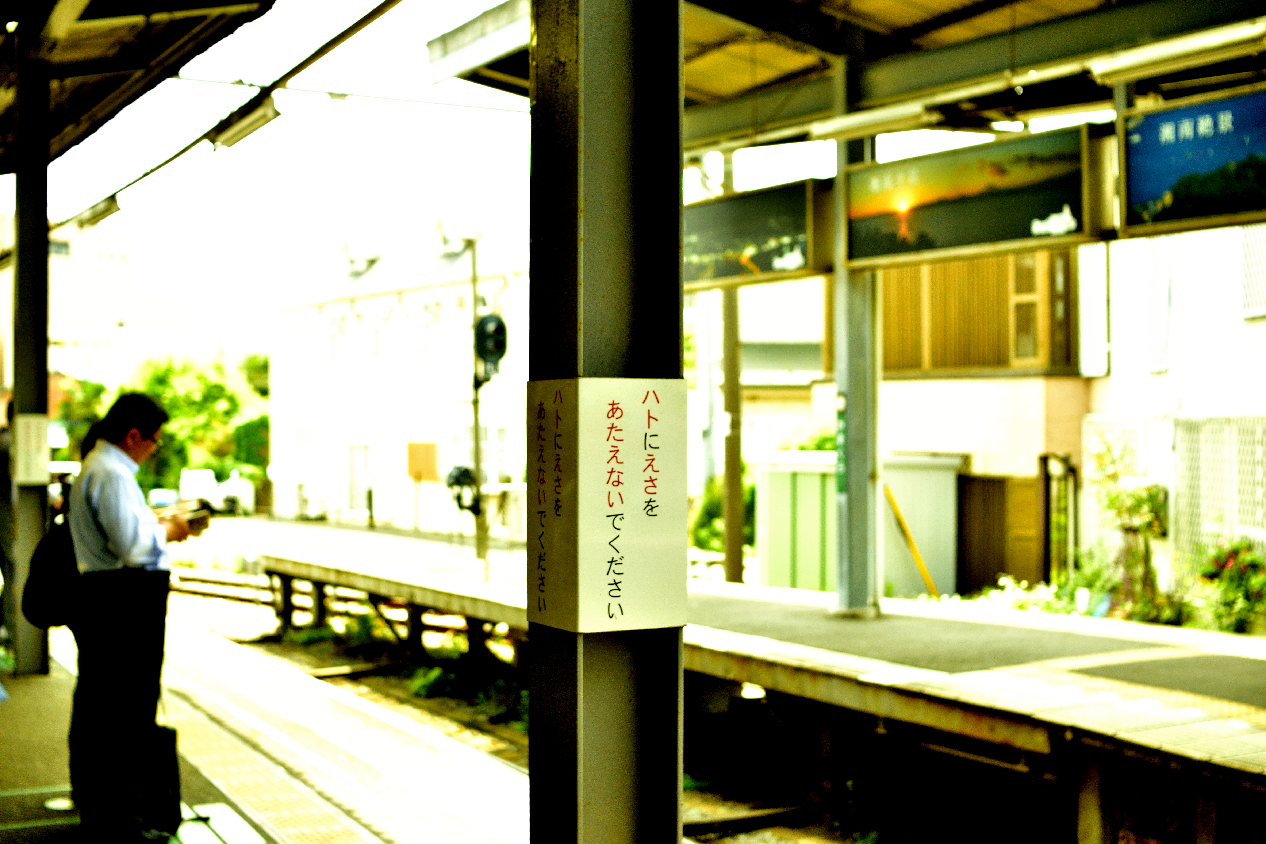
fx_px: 1582
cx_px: 633
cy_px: 422
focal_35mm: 45
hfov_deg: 43.6
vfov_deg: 29.9
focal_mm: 30
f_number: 3.2
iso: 400
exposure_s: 1/2500
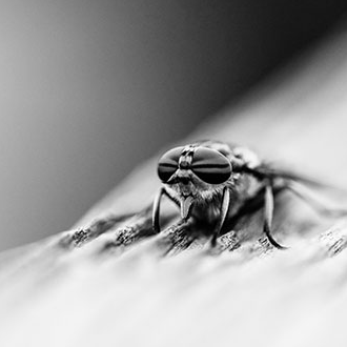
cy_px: 173
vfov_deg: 6.5
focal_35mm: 270
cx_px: 168
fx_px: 3062
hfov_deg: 6.5
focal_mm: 210
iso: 1250
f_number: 8.5
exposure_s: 1/800
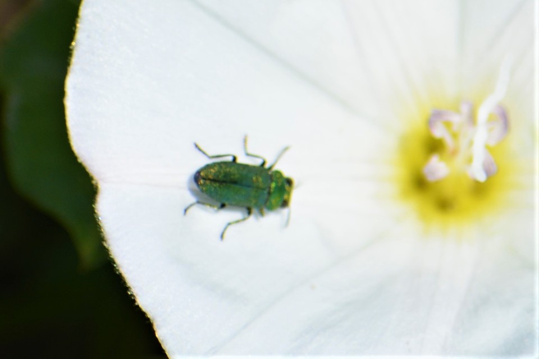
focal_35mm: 450
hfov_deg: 4.6
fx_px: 6737
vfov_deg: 3.1
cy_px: 180
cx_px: 270
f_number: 8
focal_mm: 300
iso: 100
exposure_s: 1/320
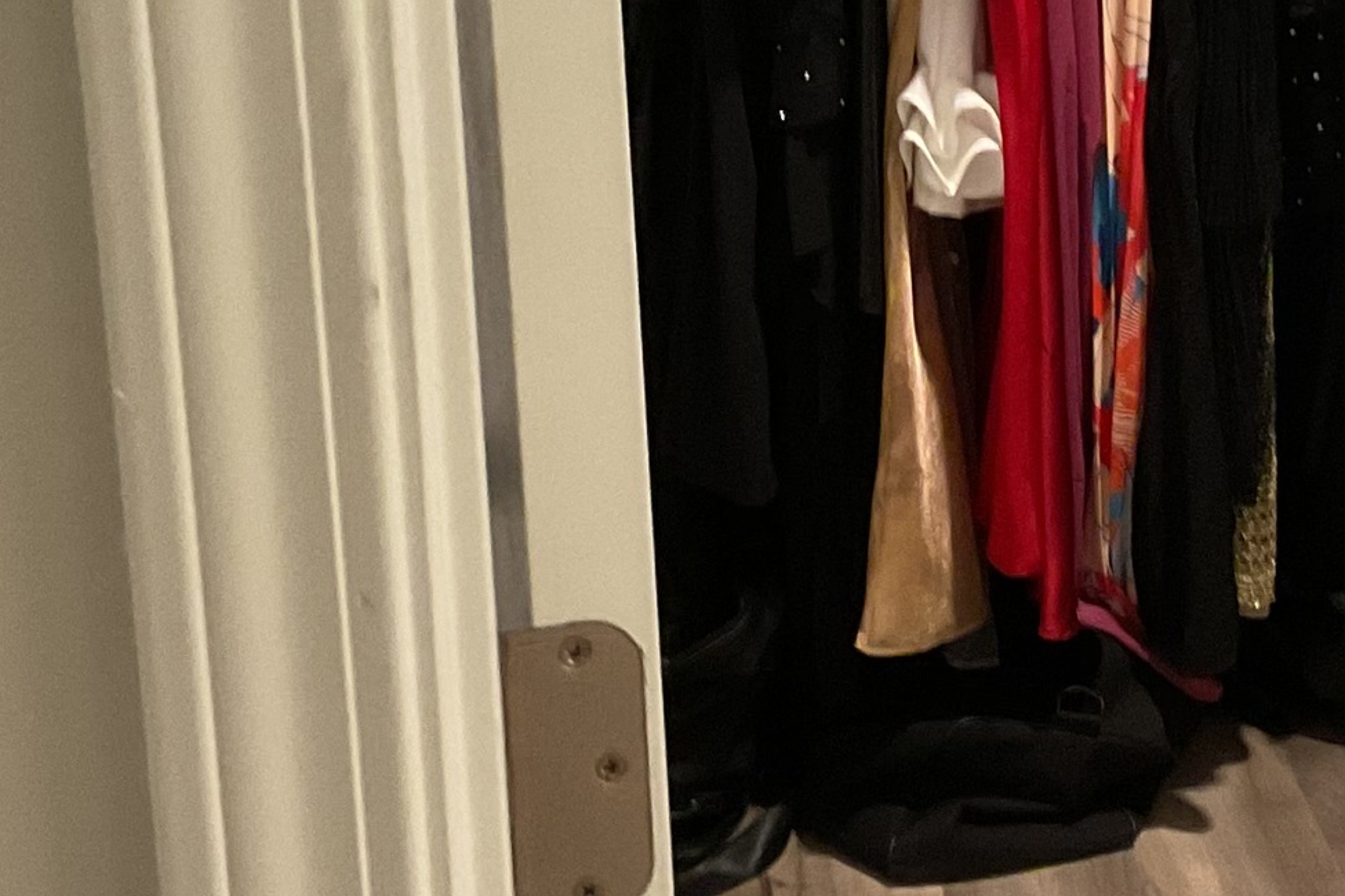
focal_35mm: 95
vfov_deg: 14.3
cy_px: 130
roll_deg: +1.2
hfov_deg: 21.3
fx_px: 3549
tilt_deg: -17.1
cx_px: 1029
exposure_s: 1/40
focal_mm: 3
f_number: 1.8
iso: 250
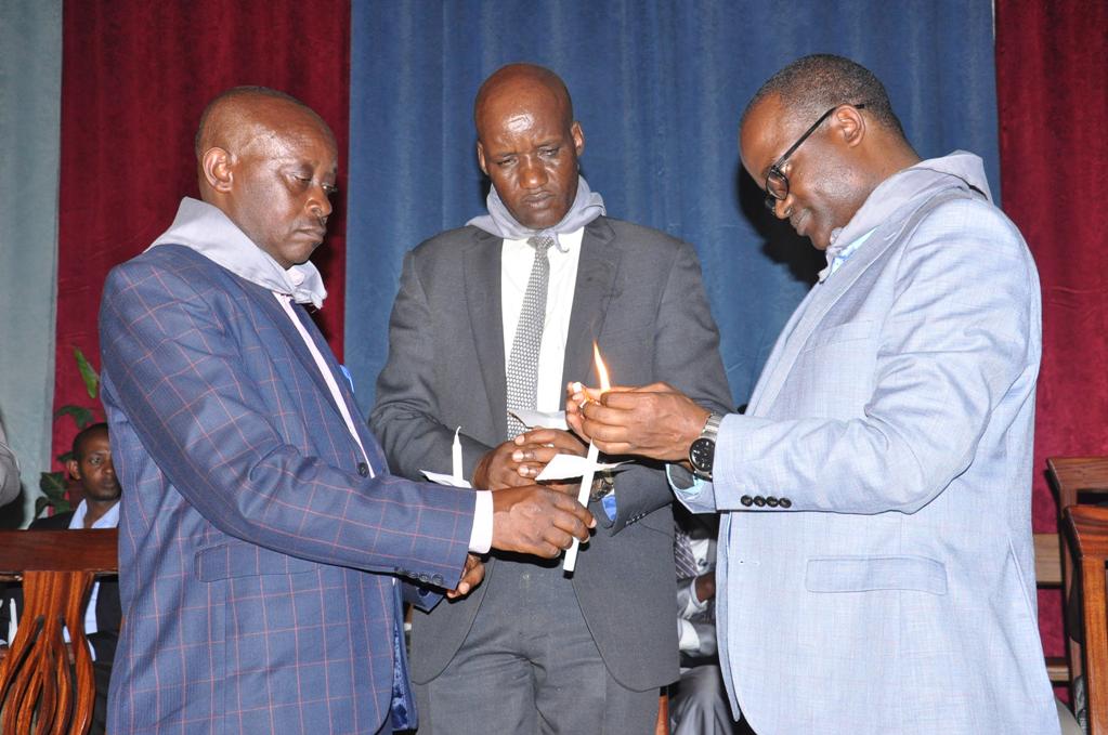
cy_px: 368
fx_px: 1567
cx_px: 554
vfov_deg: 26.4
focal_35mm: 51
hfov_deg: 38.9
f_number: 7.1
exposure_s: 1/100
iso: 1600
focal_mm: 34
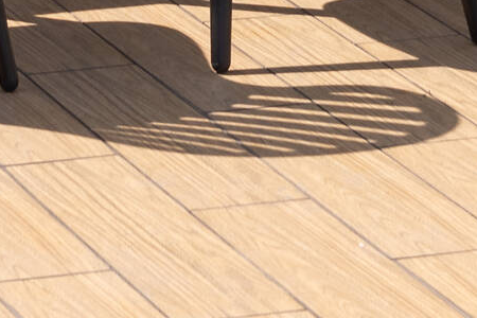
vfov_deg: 4.1
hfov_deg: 6.4
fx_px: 4240
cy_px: -706
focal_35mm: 320
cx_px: 257
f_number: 5.6
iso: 100
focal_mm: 48
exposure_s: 1/640
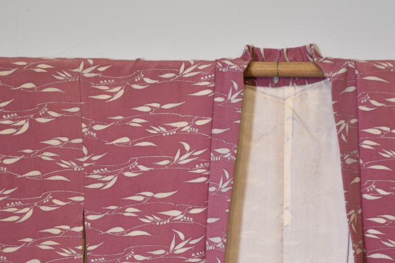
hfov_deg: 9.8
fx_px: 2302
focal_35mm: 210
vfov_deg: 6.5
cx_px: 175
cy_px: 206
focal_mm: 85
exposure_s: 1/40
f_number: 5.3
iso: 400
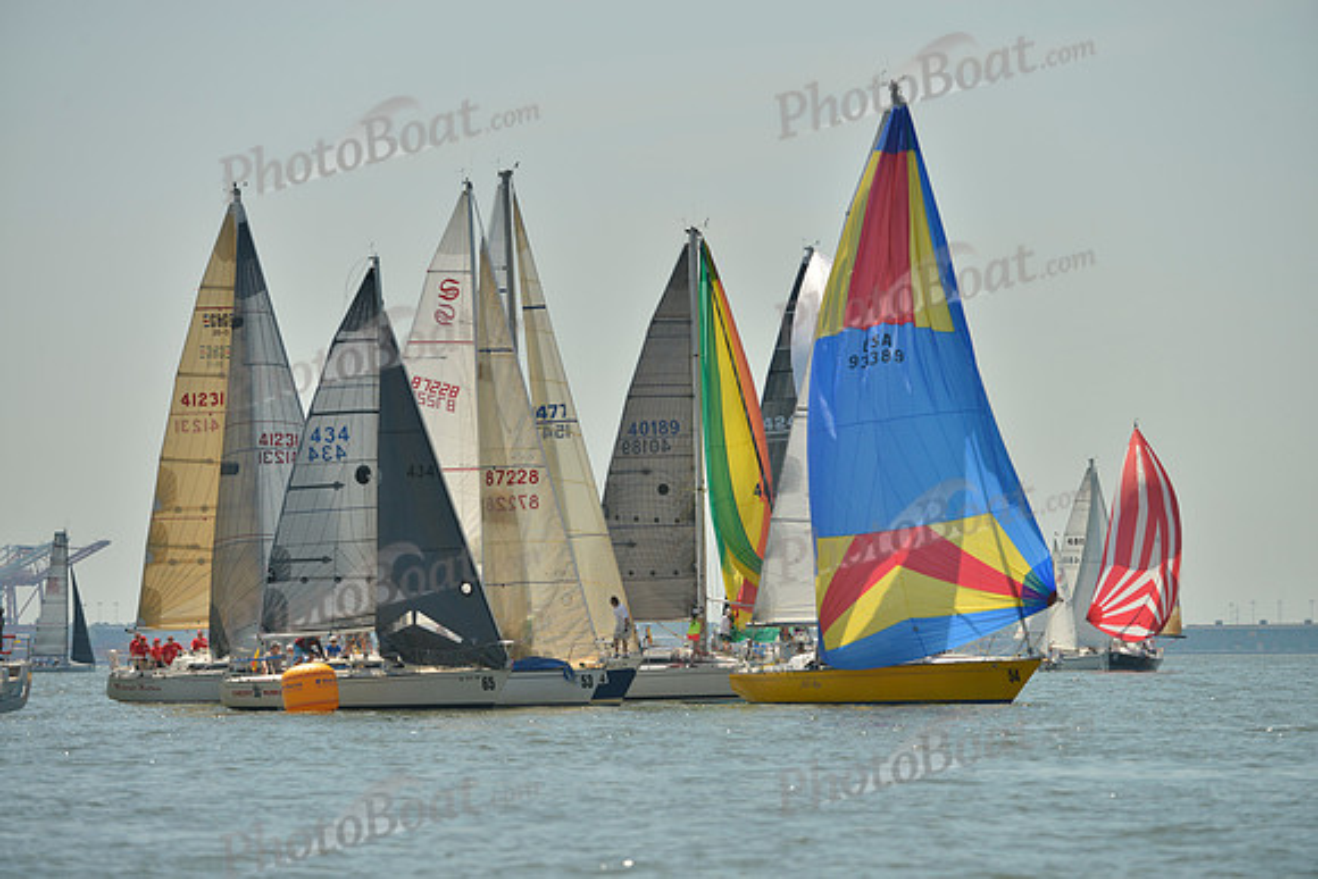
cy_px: 440
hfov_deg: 7.9
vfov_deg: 5.3
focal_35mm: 260
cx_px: 659
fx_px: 9521
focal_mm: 260
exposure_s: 1/1600
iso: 200
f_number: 6.3
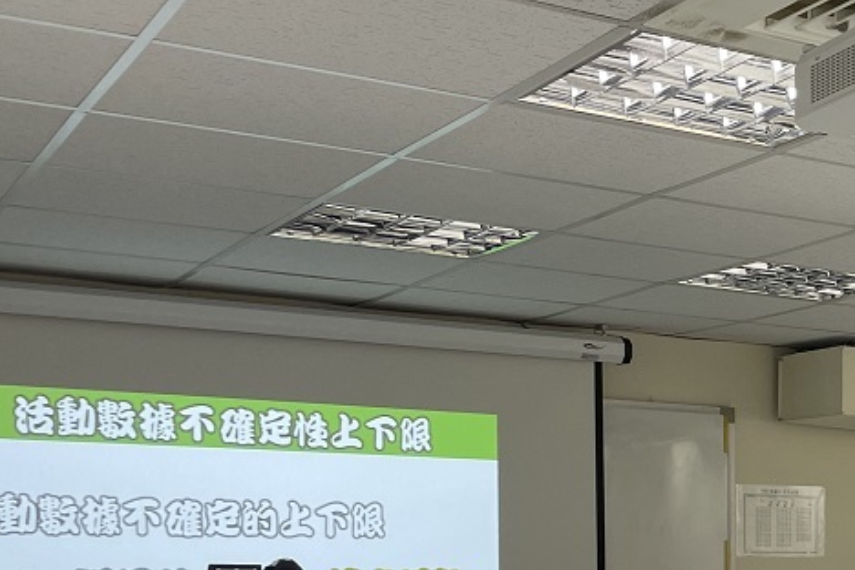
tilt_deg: -3.6
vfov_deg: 18.6
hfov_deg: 25.8
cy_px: 649
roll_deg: -0.8
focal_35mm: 70
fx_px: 1662
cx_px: 1032
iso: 64
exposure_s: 1/60
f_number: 1.6
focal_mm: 4.2
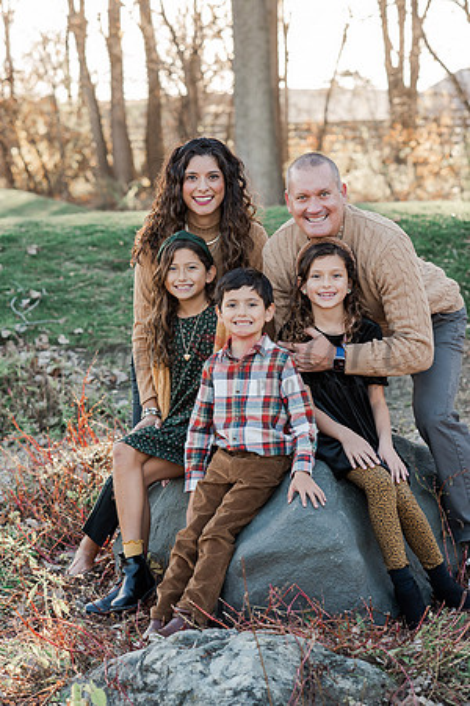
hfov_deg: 16.1
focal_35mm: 85
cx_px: 235
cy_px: 353
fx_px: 1664
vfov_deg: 23.9
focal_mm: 85
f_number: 4
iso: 320
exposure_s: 1/200
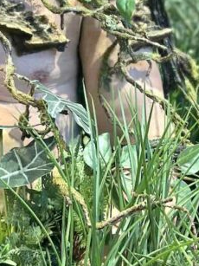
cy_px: -114
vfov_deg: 11.9
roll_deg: -2.6
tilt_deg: +0.6
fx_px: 1227
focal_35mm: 160
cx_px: -21
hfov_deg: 9.2
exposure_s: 1/50
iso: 200
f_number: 1.78
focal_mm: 6.86
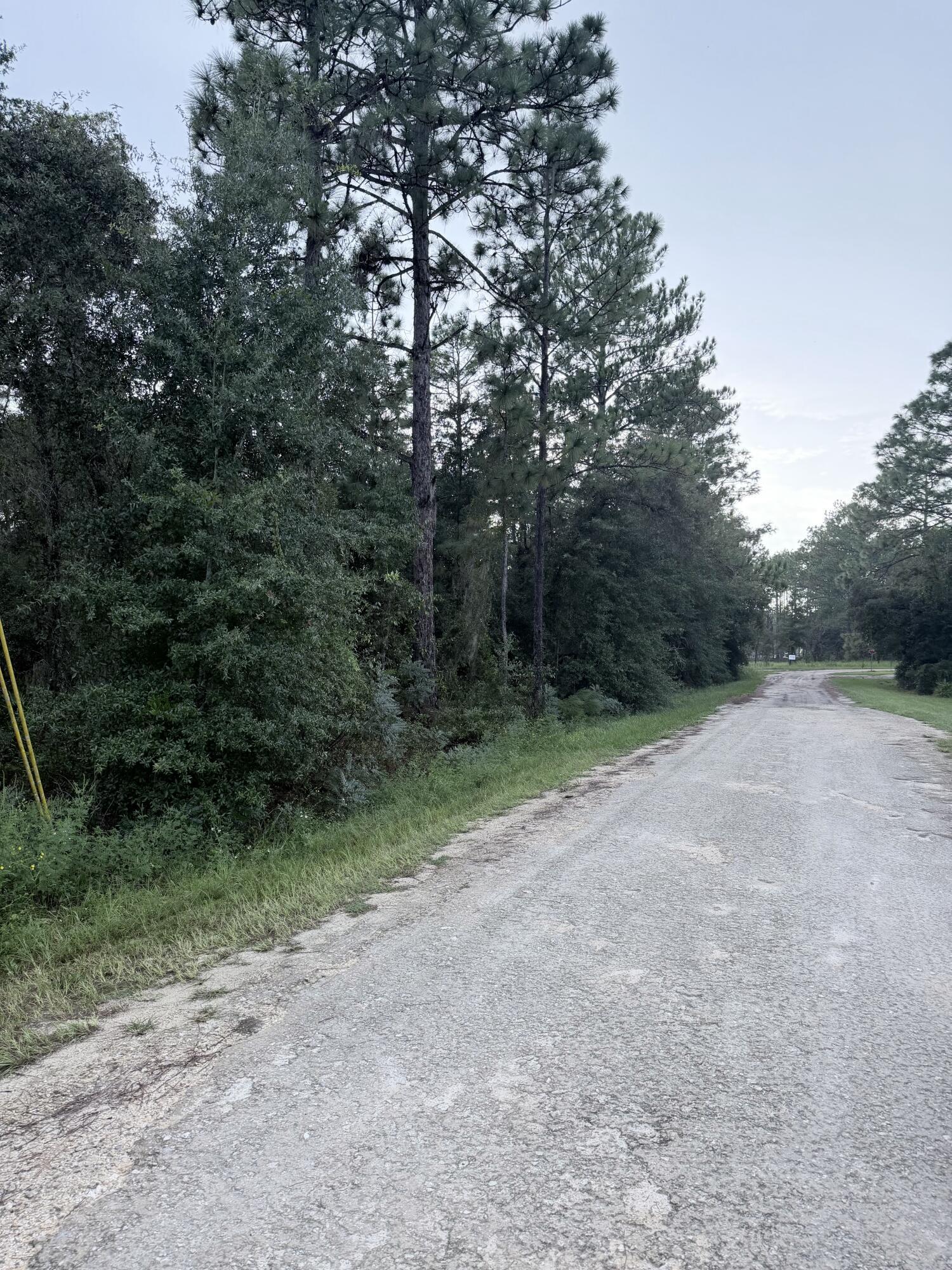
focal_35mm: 24
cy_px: 635
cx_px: 476
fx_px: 880
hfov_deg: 56.8
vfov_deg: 71.6
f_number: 1.78
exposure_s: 1/683
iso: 100
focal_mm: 6.76
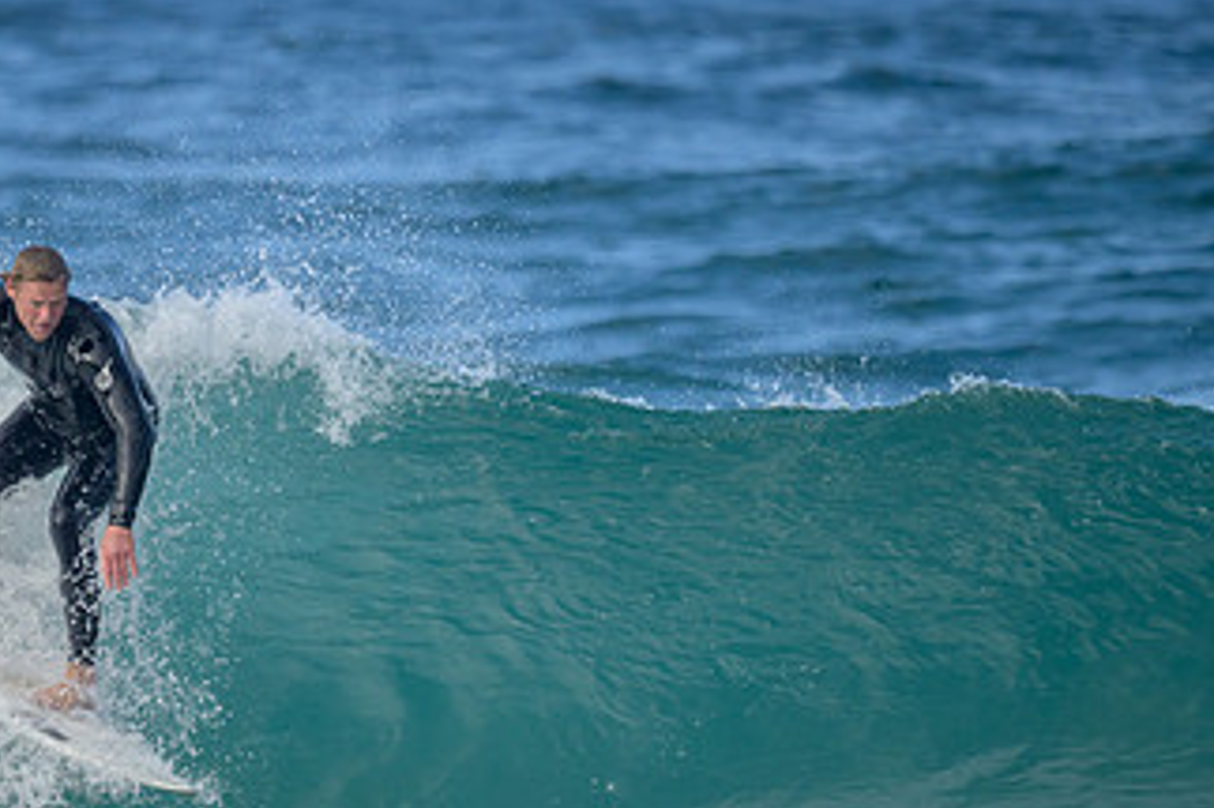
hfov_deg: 1.4
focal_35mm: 1438
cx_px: 267
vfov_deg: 1.0
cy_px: 513
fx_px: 48466
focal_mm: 800
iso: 720
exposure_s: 1/2500
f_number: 6.3
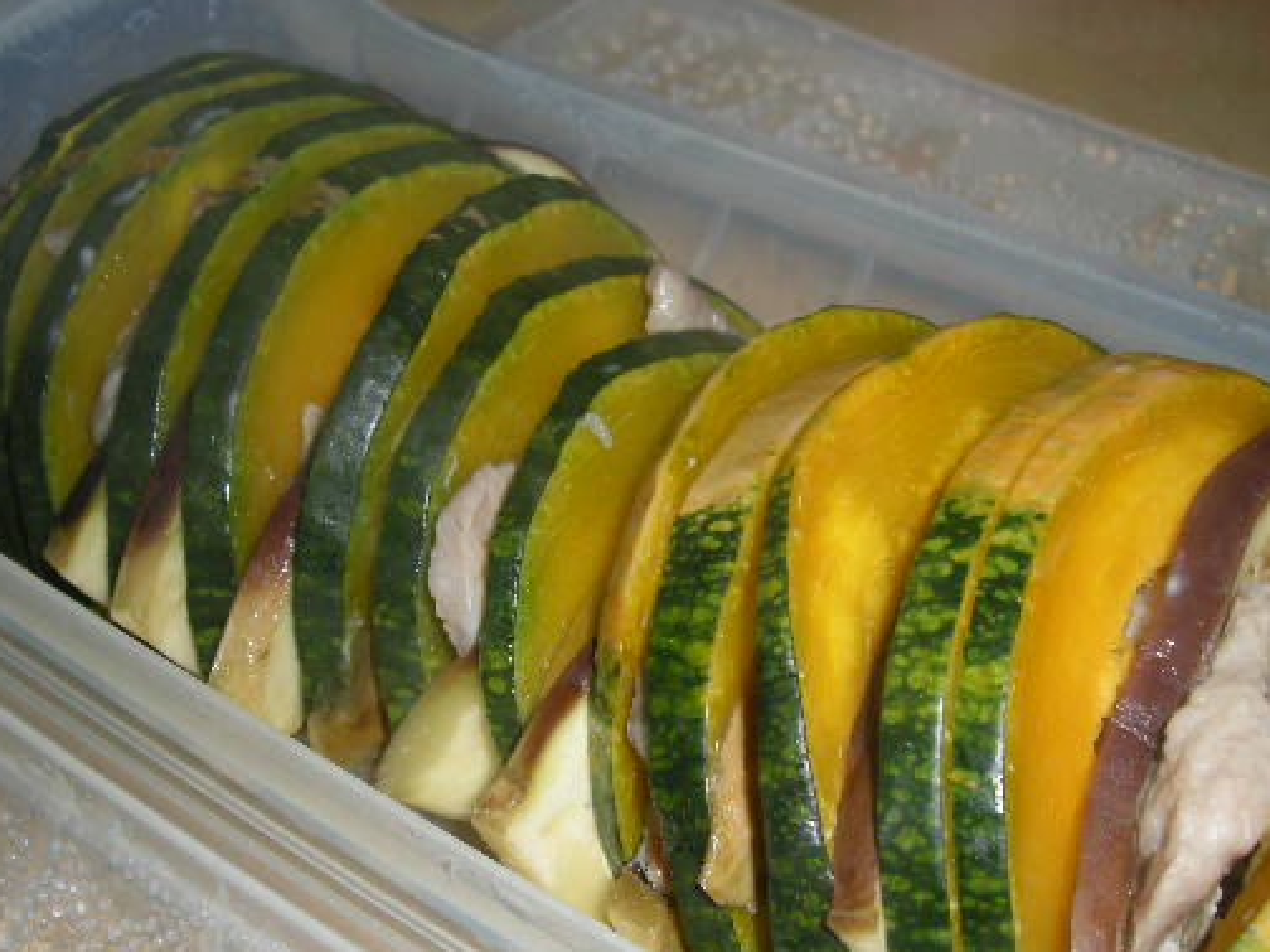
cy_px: 597
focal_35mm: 47
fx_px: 1724
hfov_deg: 40.4
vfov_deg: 30.7
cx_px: 632
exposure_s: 1/60
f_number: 8
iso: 64
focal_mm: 7.9
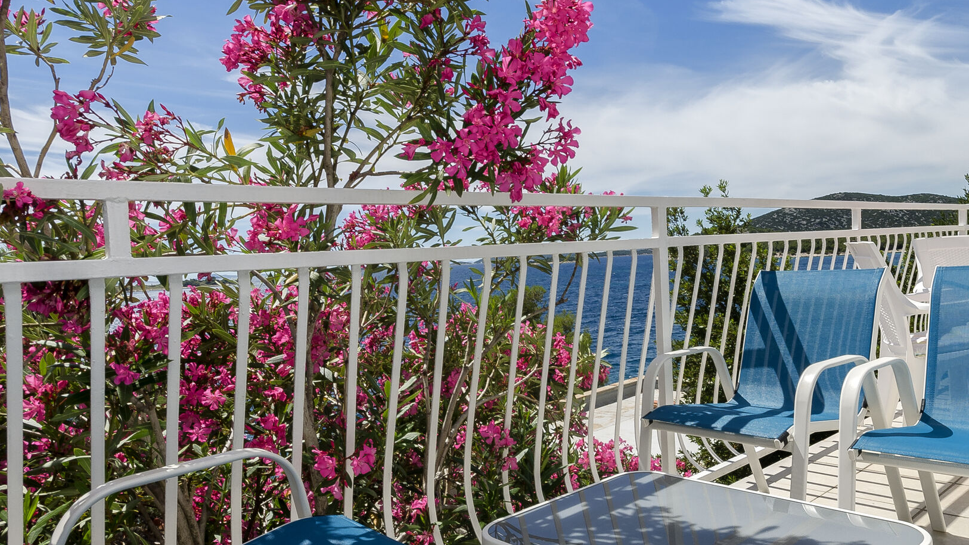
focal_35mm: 27
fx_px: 694
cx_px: 582
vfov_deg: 42.9
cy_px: 298
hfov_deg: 69.1
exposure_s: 1/200
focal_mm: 10
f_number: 13
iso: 100
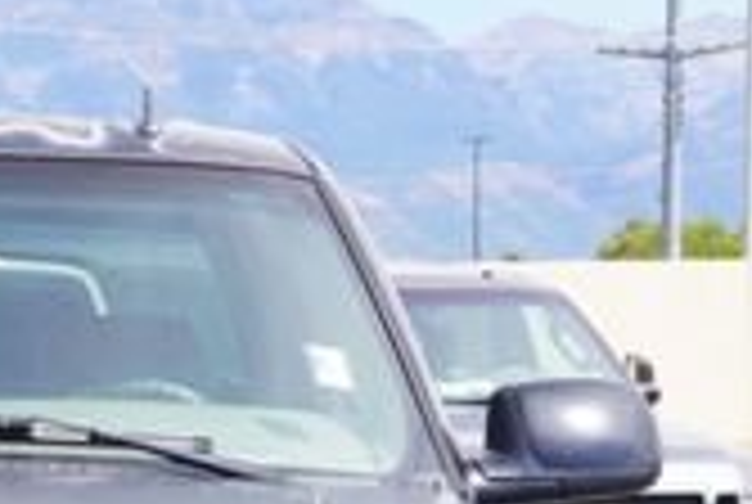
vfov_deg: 6.0
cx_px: -167
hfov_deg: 9.1
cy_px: 909
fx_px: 4686
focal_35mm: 224
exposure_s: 1/100
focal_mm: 39
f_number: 9
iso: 100
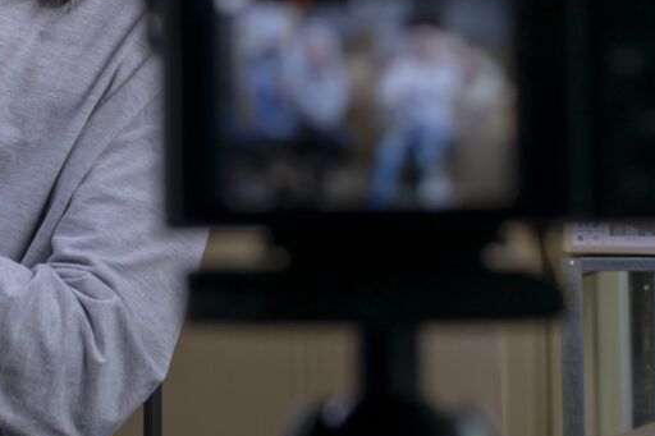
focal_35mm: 175
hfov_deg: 11.7
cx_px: 297
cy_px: 176
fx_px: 3183
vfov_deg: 7.8
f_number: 5
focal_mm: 35
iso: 200
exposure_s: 1/80
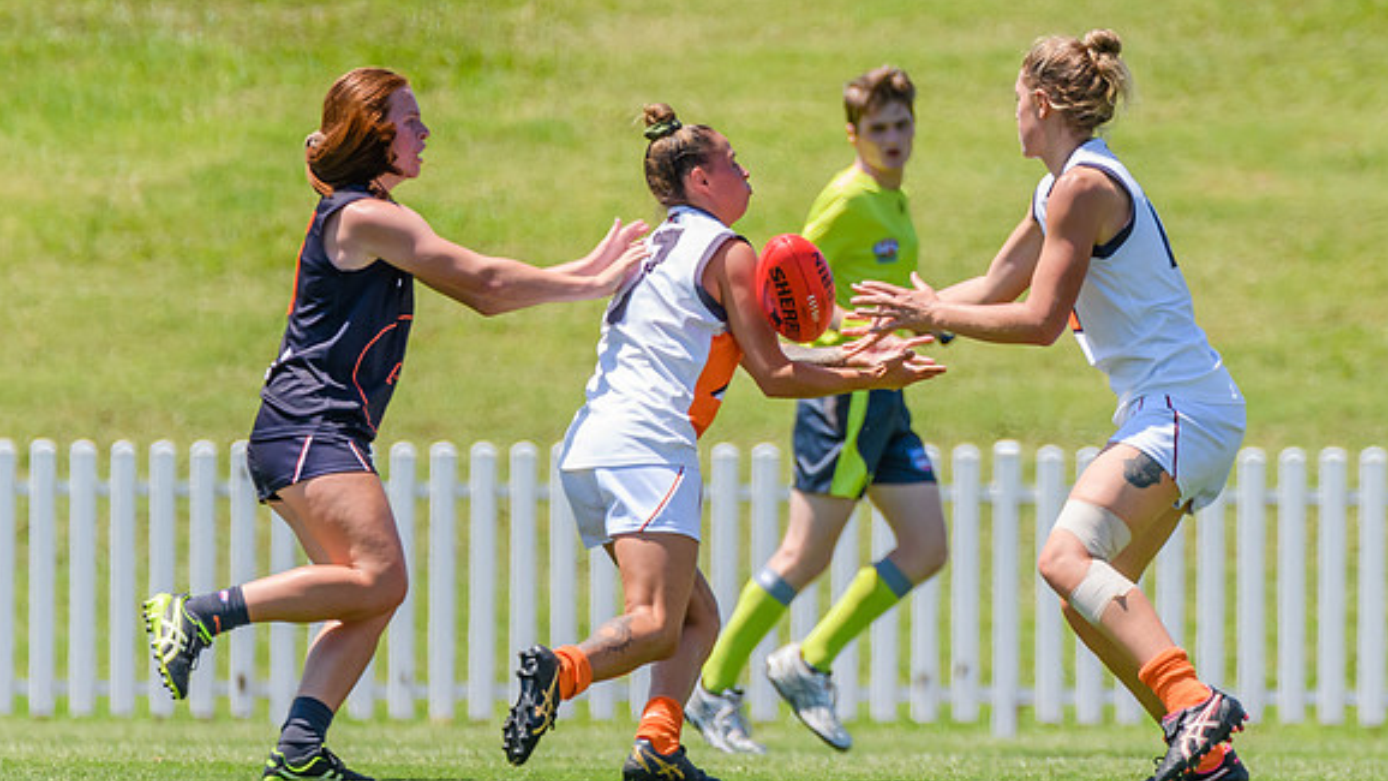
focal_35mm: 1215
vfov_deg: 1.0
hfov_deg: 1.8
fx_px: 44713
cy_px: 194
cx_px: 1088
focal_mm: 550
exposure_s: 1/1600
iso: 800
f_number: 8
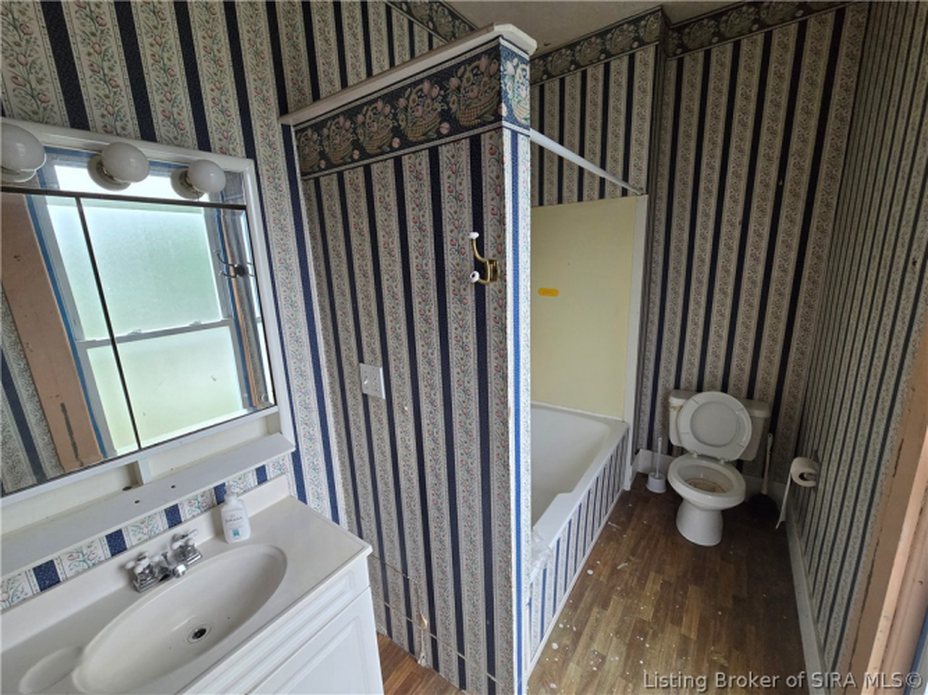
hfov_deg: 106.2
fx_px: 348
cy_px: 348
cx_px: 464
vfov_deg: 89.9
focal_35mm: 13
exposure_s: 1/359
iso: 250
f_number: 2.2
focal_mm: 2.2
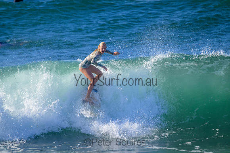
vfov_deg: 1.7
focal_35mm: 800
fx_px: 5112
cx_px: 115
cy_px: 76
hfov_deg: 2.6
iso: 1100
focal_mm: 800
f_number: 11
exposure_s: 1/2000
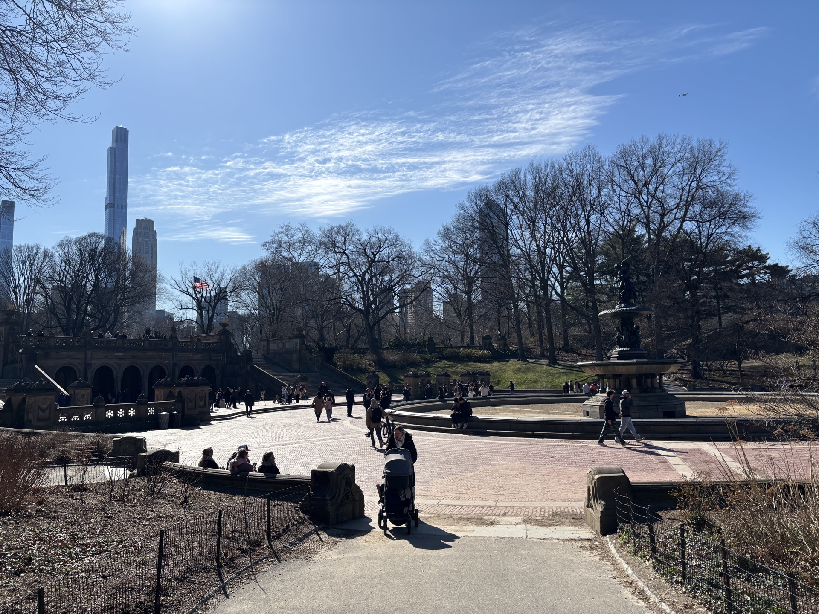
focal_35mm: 26
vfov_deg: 53.1
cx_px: 410
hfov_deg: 67.3
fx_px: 615
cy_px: 307
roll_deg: +2.0
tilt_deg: +6.7
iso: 50
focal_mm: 5.96
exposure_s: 1/4854
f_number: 1.6
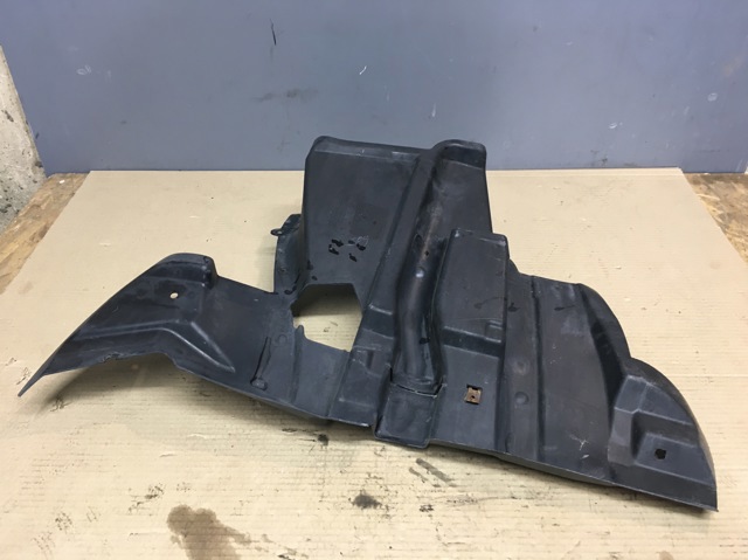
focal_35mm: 29
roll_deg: +0.6
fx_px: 626
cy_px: 280
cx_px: 374
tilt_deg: -37.2
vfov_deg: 48.2
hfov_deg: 61.7
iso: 80
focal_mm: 4.15
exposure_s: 1/33
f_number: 2.2
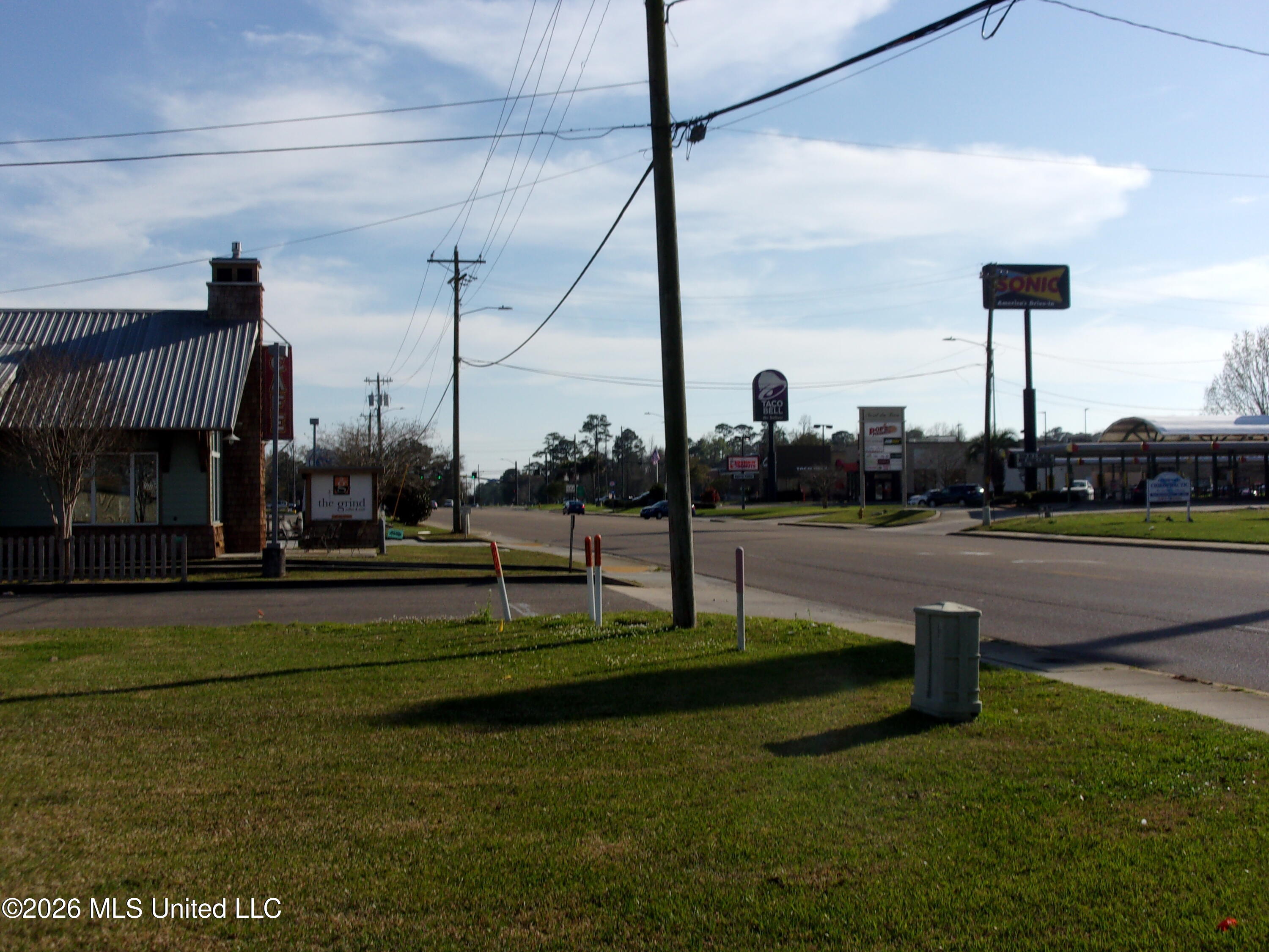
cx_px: 634
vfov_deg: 33.6
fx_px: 1576
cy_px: 476
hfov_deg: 43.9
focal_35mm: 43
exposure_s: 1/140
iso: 80
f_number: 12.5
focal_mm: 7.8
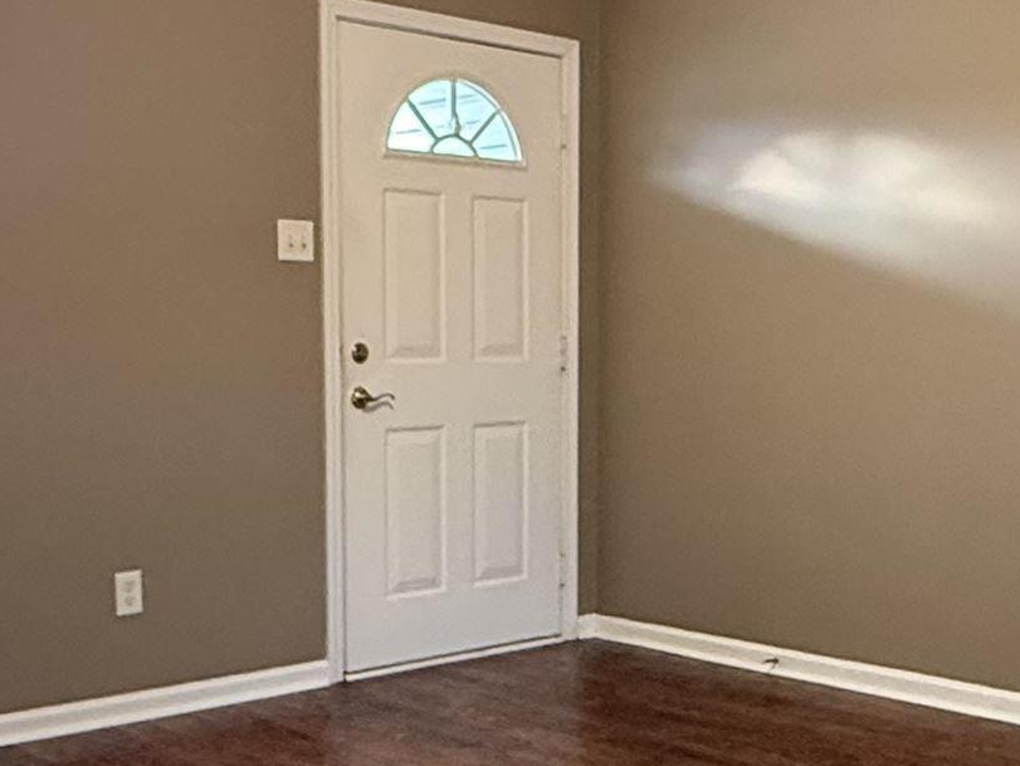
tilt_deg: -4.3
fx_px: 1562
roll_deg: -0.5
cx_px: 641
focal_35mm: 53
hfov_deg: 35.9
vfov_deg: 27.5
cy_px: 460
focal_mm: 2.22
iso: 640
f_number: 2.2
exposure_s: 1/60
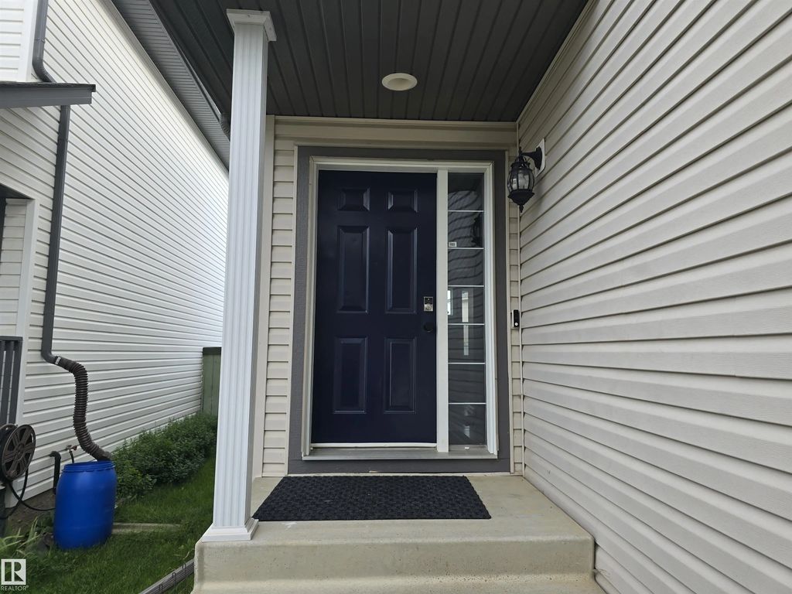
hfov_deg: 73.9
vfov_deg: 58.9
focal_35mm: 23
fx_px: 526
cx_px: 396
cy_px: 297
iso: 16
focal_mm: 6.3
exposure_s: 1/180
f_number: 1.7
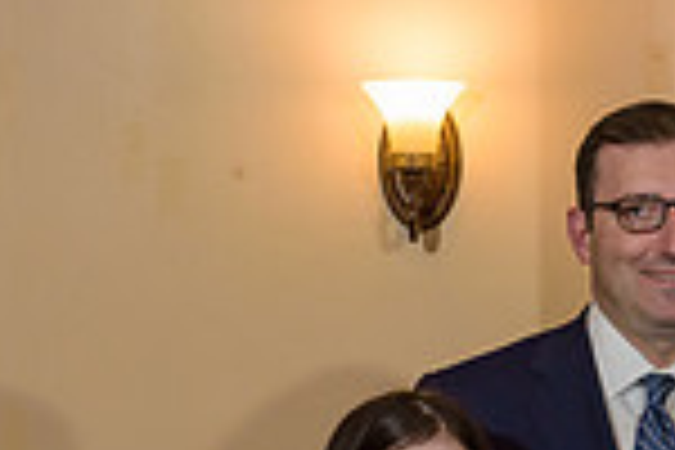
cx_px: 1008
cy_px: 596
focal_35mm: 225
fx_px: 4218
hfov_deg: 8.9
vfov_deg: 6.1
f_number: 5
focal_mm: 58
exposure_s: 1/125
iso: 1000
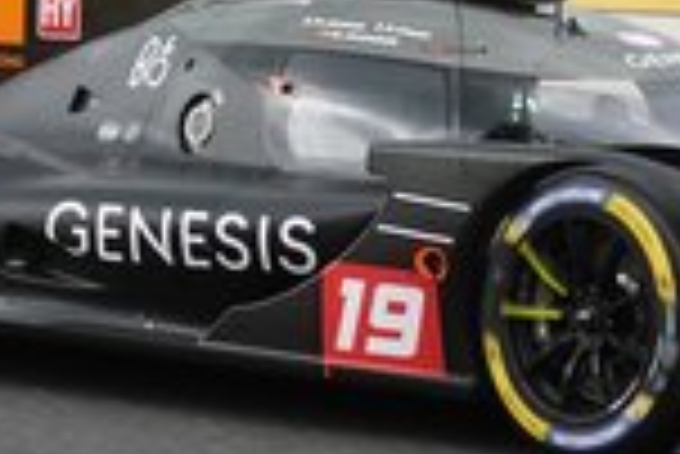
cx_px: 365
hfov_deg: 8.5
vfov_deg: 5.7
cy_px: 229
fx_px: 4557
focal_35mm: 241
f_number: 3.5
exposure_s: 1/800
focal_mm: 29.69
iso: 250
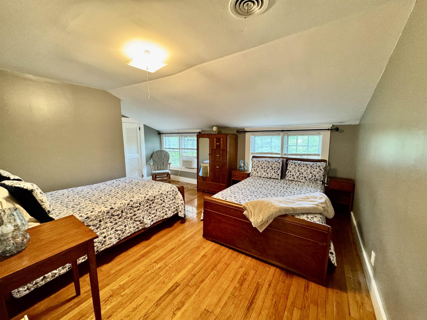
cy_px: 160
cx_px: 214
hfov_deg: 102.1
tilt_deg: -8.6
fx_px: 173
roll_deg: +0.7
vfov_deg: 85.7
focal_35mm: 14
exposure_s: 1/60
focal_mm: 2.22
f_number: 2.2
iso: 640
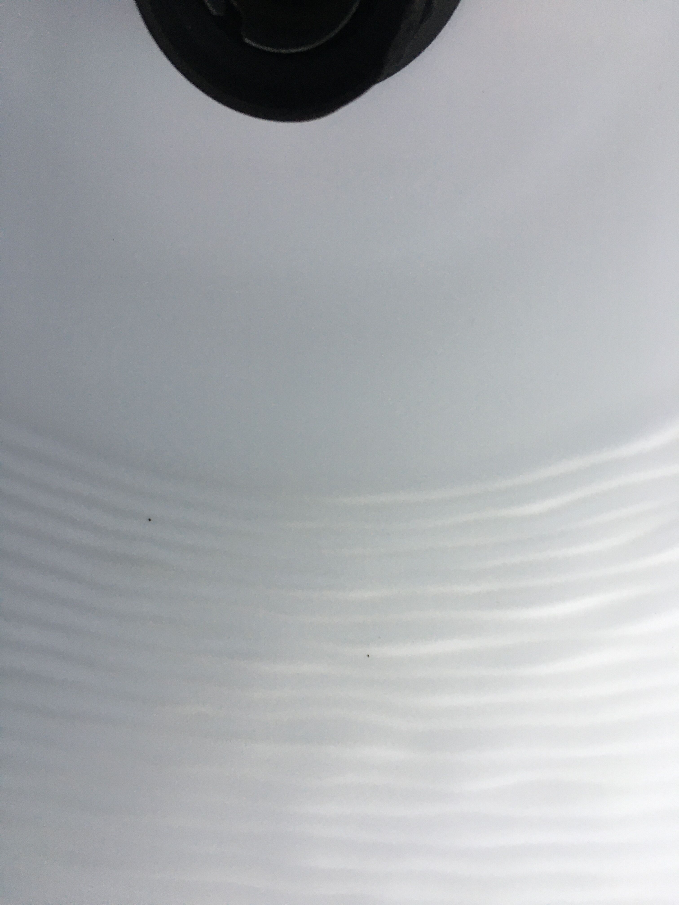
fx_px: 758
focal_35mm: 29
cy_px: 452
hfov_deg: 48.2
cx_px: 340
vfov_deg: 61.7
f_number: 2.2
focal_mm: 4.15
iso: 50
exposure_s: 1/33
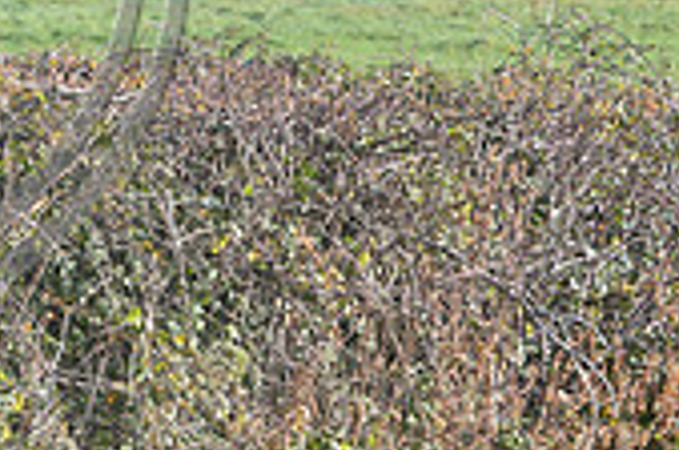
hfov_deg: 5.8
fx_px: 6589
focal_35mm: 350
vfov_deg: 3.9
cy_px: -117
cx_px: -269
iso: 1000
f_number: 5
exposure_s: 1/1250
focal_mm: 102
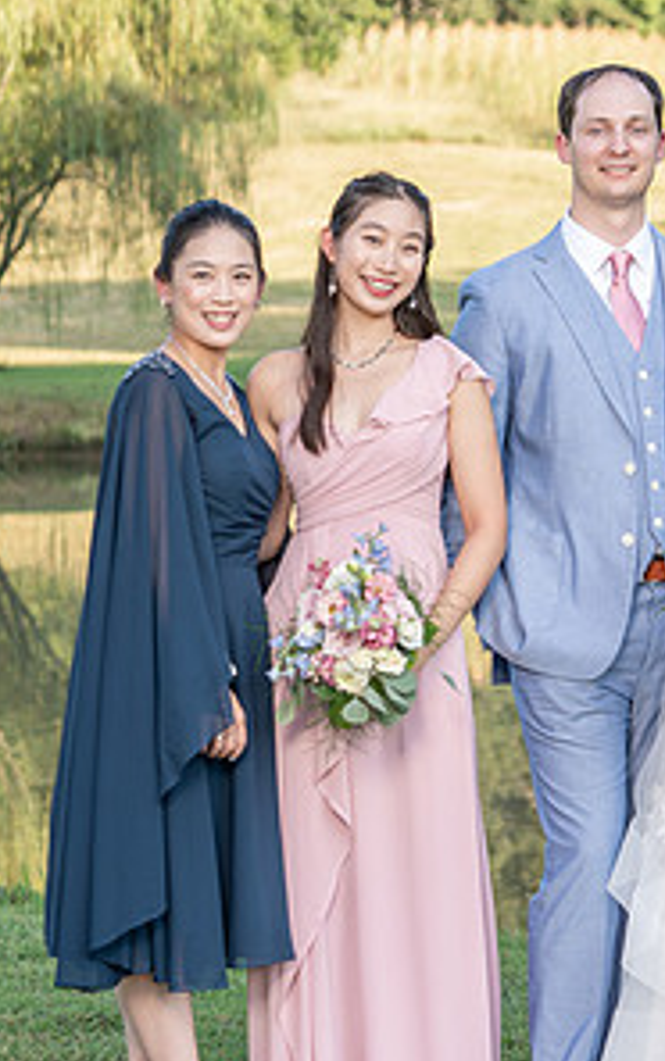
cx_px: 805
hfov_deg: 8.8
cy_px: 607
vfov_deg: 14.1
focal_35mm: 148
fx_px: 4285
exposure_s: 1/200
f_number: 4
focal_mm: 71
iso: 160
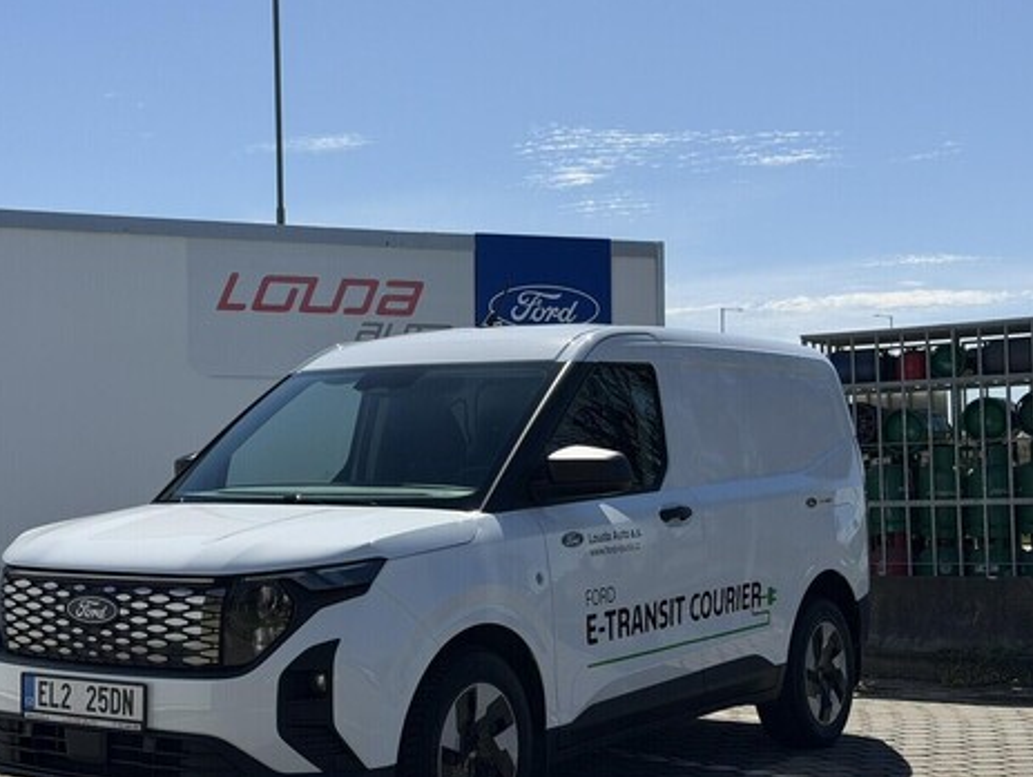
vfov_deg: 25.7
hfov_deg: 33.7
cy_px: 448
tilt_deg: +1.0
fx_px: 1702
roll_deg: +1.2
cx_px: 422
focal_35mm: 57
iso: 64
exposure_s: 1/8772
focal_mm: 6.76
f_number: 1.78
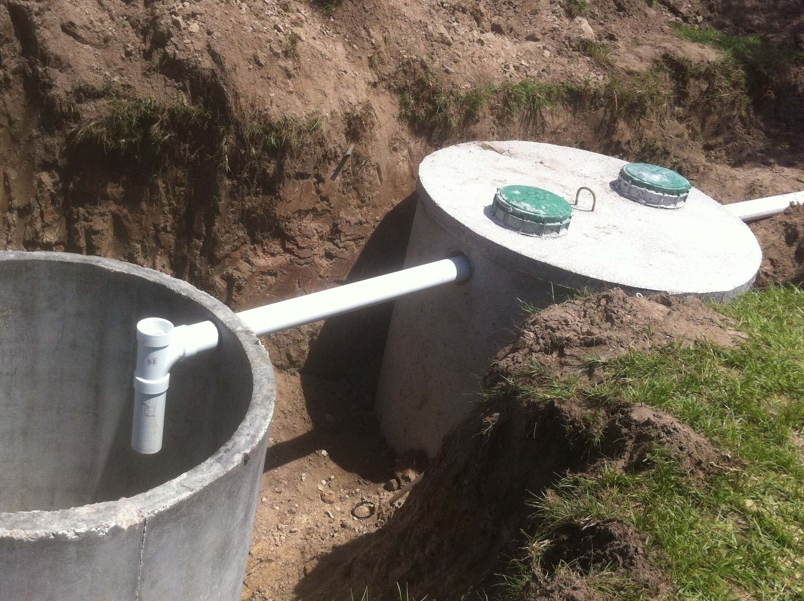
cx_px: 305
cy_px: 264
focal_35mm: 45
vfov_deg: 32.1
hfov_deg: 41.8
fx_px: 1044
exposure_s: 1/1160
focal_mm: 3.85
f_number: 2.8
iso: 80
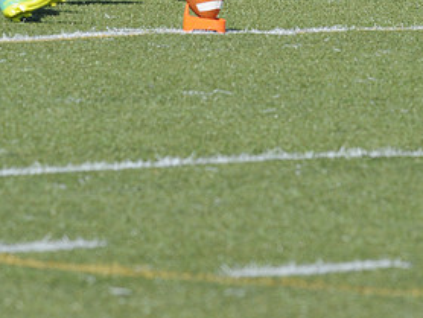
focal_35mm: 901
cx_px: 231
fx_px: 11020
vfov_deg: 1.7
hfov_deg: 2.2
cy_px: -119
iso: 200
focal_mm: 300
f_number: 8
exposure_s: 1/500
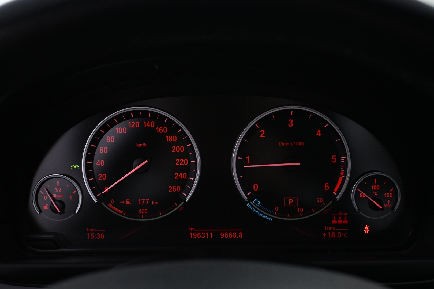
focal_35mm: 41
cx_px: 217
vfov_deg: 32.4
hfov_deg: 47.2
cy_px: 144
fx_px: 497
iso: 1400
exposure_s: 1/30
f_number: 4.5
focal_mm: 27.5
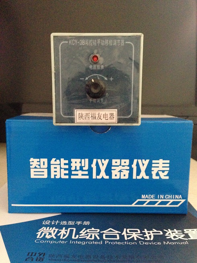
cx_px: 98
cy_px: 132
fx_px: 250
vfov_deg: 55.3
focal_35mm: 33
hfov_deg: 43.0
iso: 800
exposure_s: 1/15
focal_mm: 4.12
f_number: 2.4
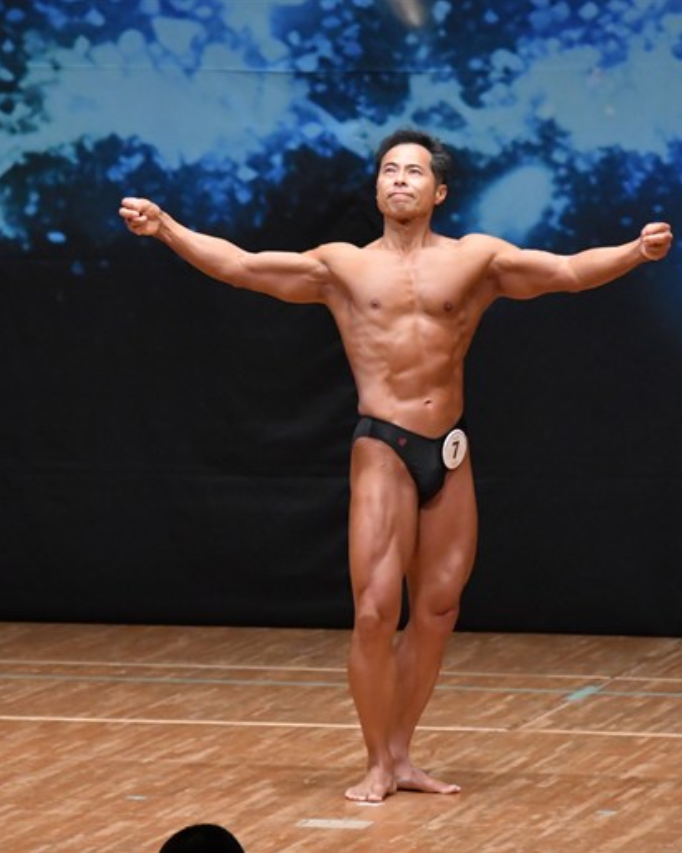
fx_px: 9111
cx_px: 334
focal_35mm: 361
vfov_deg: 5.4
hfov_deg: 4.3
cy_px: 426
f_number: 5.6
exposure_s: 1/400
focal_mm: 170
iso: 5000
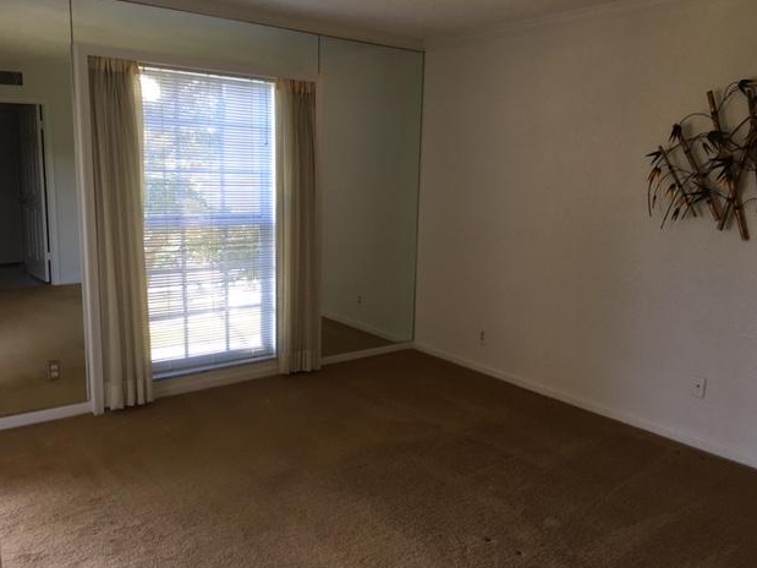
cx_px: 386
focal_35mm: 30
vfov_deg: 46.8
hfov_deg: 60.0
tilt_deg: -9.9
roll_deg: -1.5
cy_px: 290
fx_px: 656
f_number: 2.2
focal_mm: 4.15
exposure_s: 1/30
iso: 80
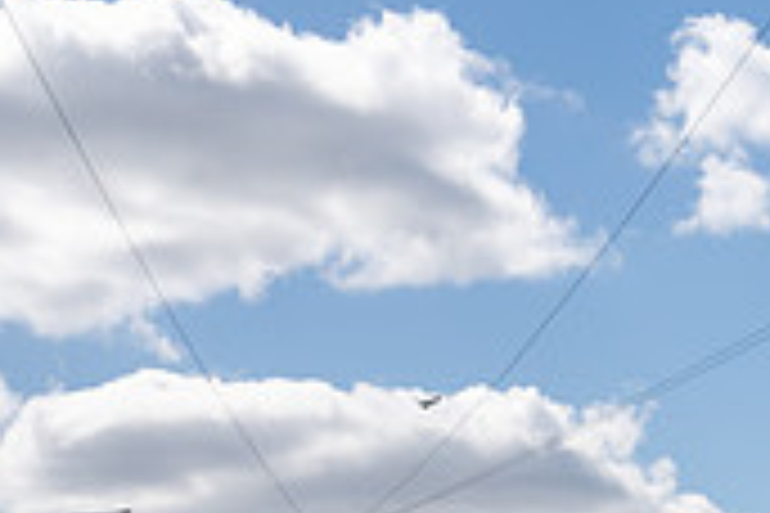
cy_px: 847
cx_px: 981
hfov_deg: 15.6
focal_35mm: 125
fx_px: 2673
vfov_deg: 10.5
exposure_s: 1/1000
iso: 125
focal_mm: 25
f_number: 5
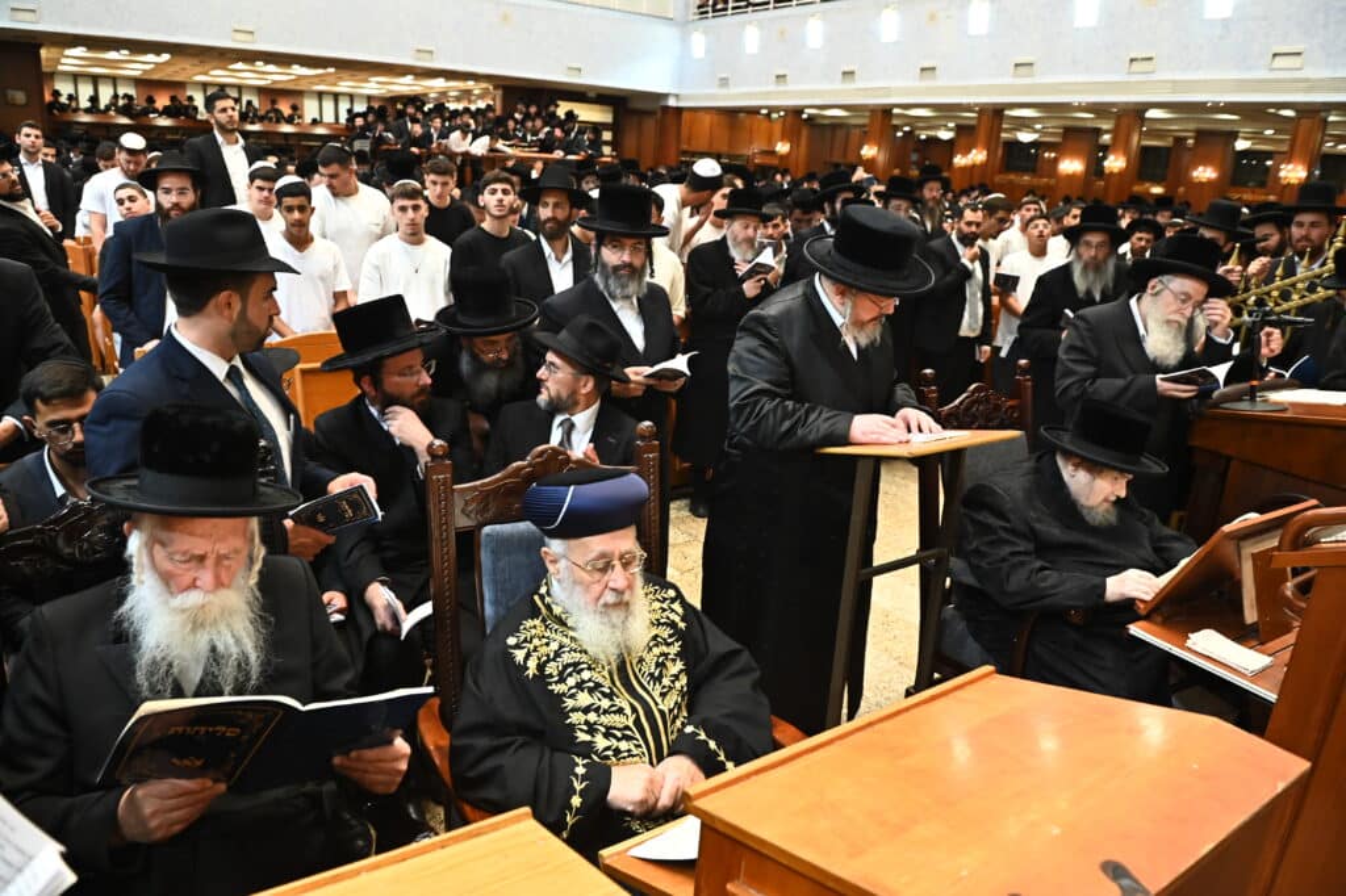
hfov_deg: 73.8
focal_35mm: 24
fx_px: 897
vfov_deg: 53.1
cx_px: 673
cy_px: 448
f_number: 4.5
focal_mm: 24
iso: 3200
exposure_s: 1/125
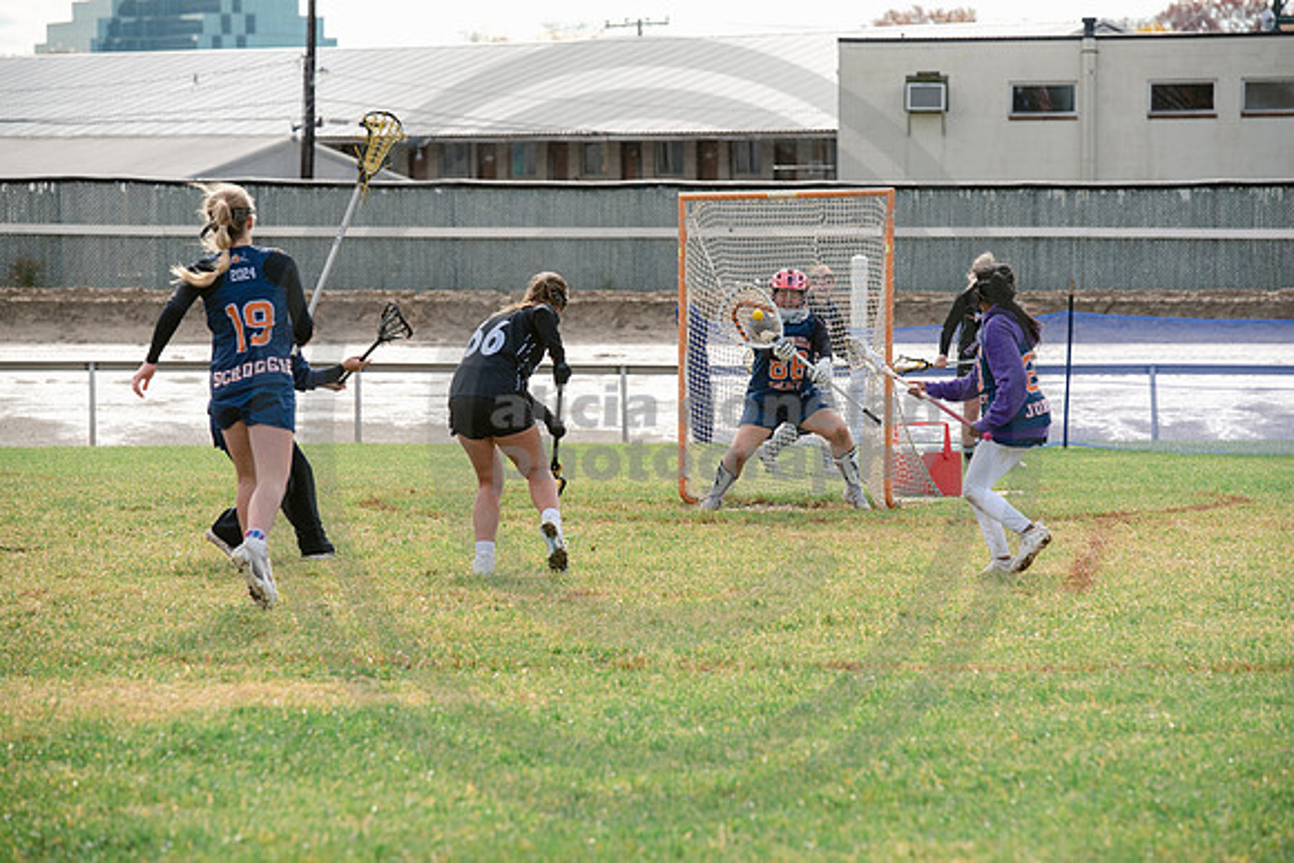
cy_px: 432
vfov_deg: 8.3
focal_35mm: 165
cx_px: 647
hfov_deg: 12.4
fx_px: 5932
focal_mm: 165
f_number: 5.6
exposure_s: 1/2000
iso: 400
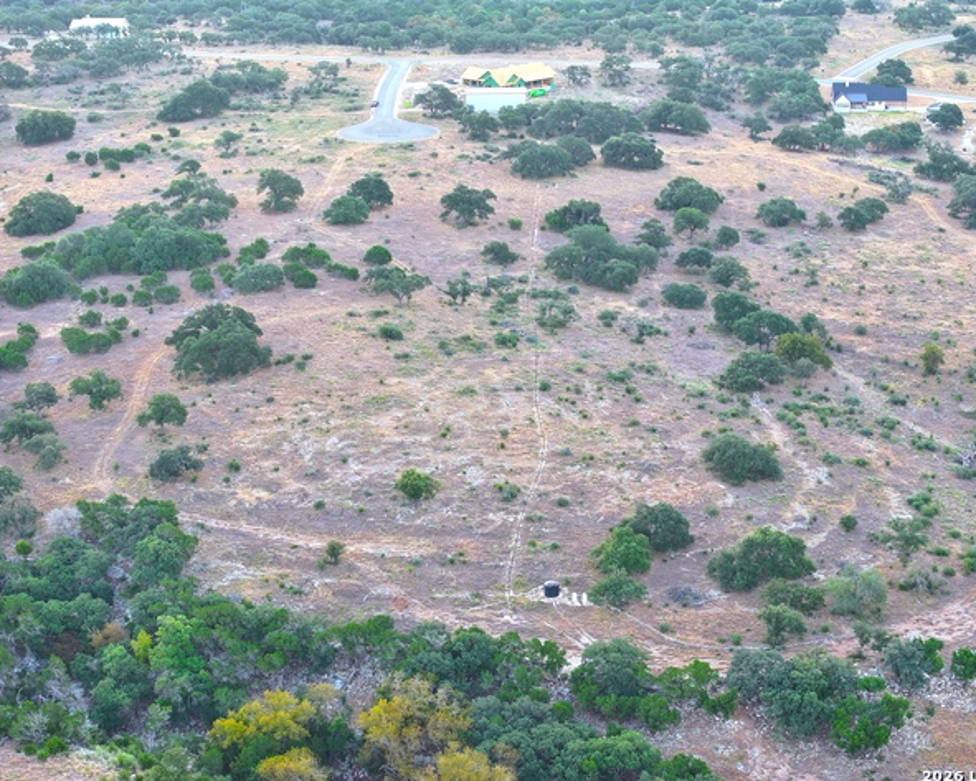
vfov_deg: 20.7
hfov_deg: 25.7
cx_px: 525
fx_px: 2138
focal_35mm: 74
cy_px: 390
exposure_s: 1/15
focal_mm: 19.35
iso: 100
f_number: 2.8
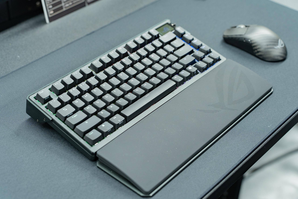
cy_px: 100
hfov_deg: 31.9
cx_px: 149
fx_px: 521
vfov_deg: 21.6
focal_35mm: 63
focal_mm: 63
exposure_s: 1/40
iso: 1250
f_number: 4
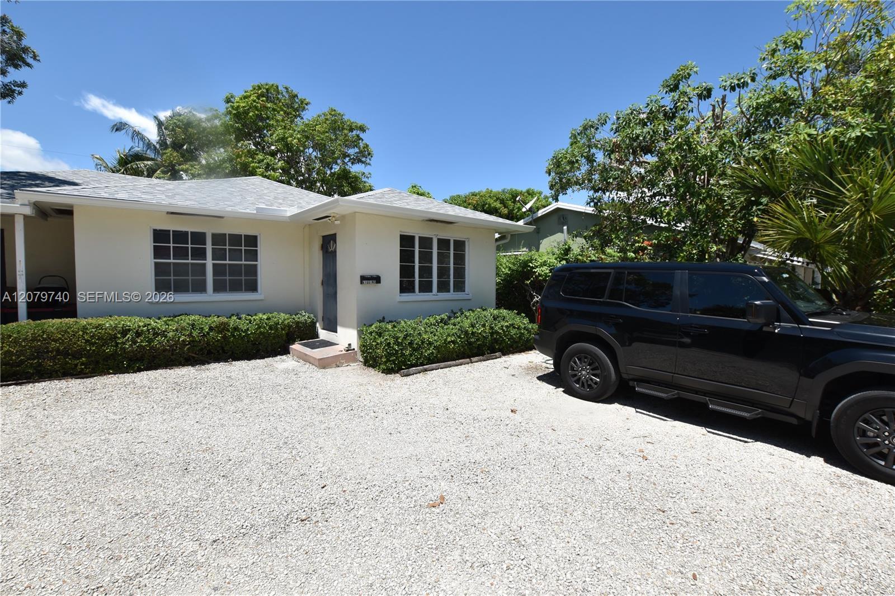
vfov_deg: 77.3
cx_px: 448
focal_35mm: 15
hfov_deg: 100.4
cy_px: 298
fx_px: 373
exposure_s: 1/320
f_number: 9
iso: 200
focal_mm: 10
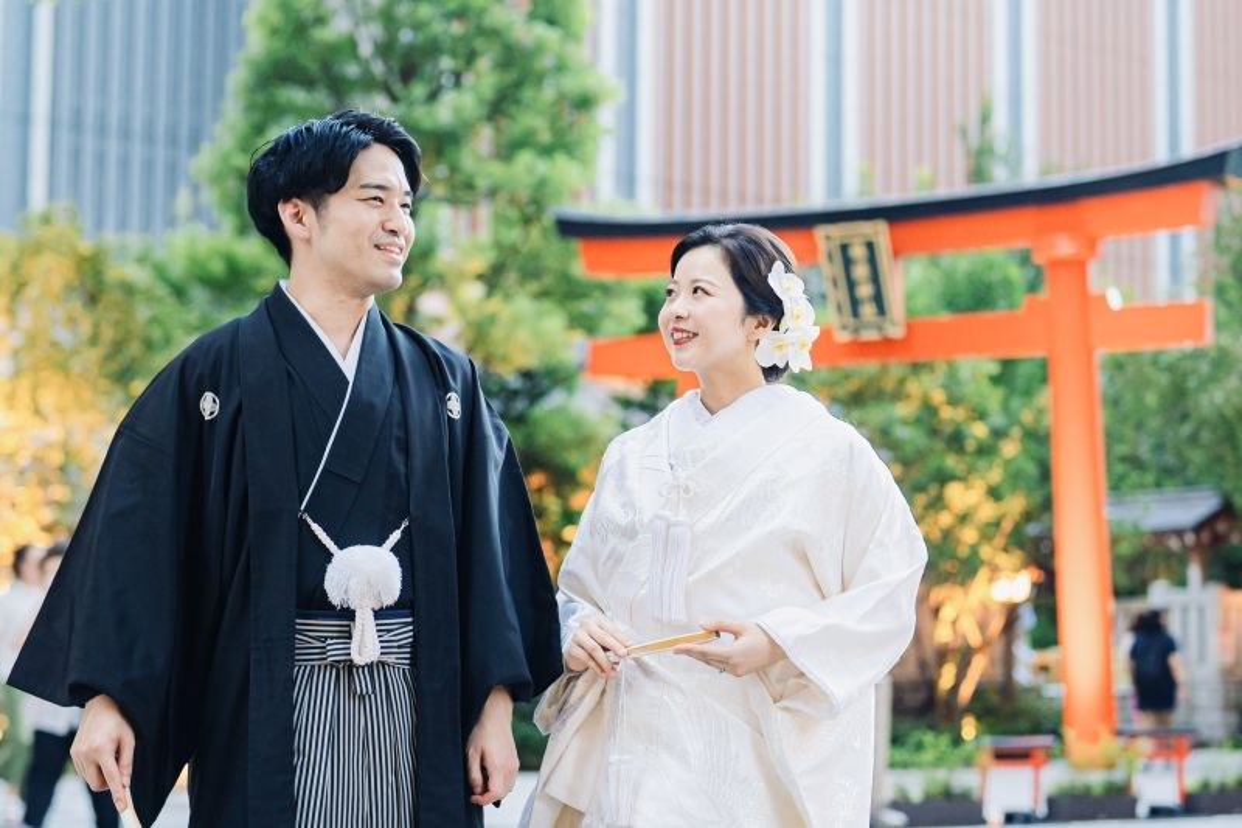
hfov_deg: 27.0
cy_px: 414
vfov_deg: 18.2
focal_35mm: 75
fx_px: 2587
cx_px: 621
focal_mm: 50
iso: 1000
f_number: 2
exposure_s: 1/100
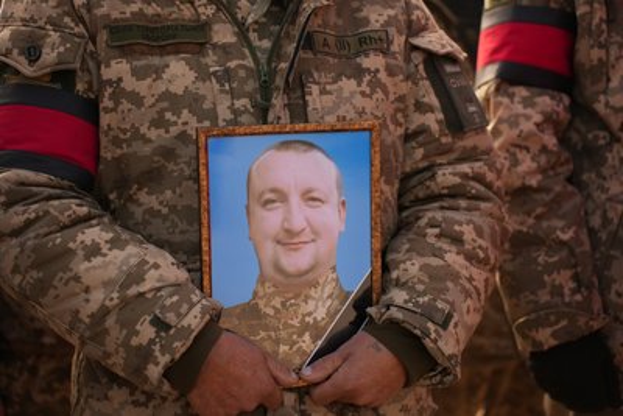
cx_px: 312
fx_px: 1264
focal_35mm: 73
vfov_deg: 18.7
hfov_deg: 27.7
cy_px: 208
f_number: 2.8
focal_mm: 73
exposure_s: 1/640
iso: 80
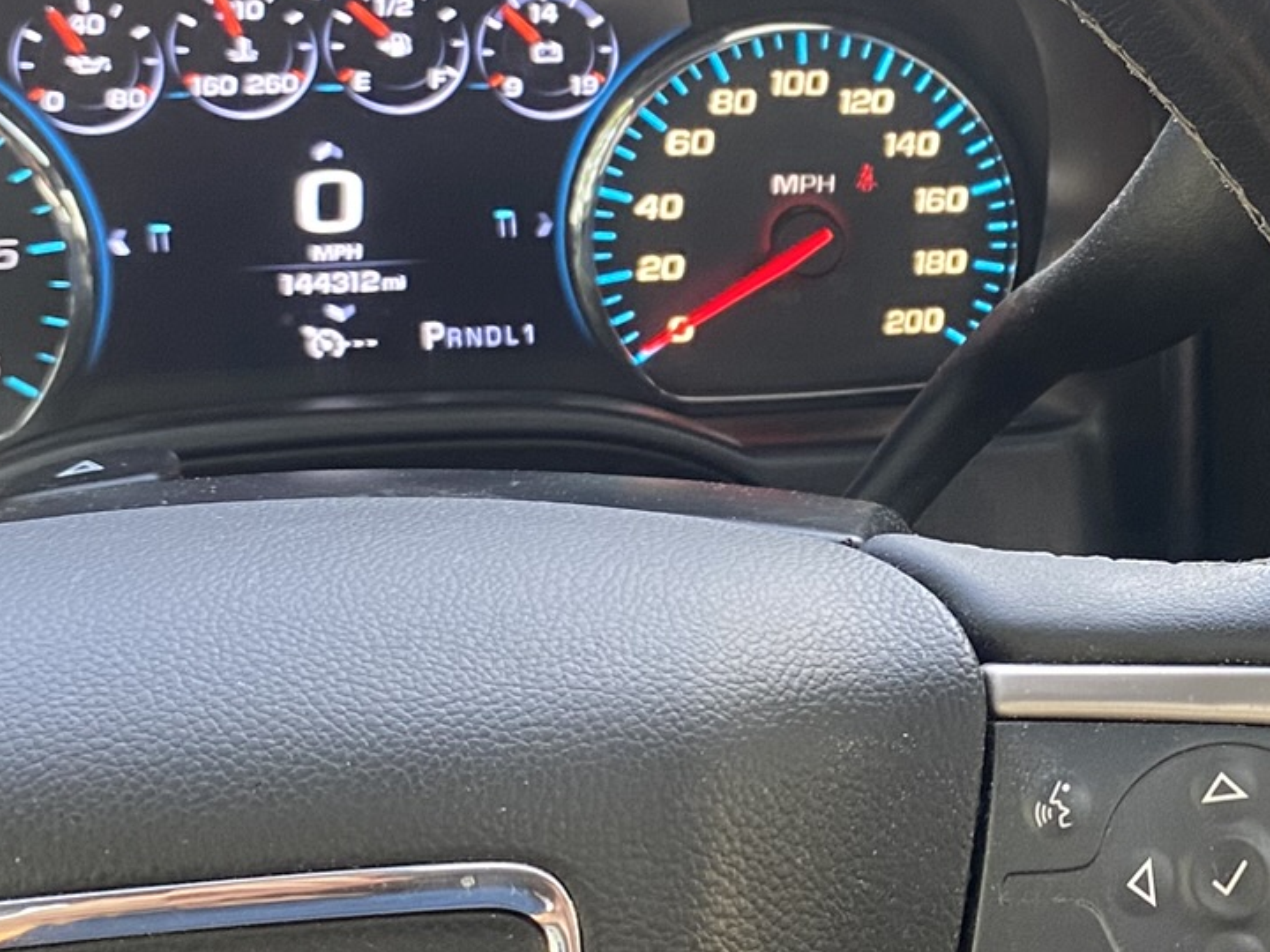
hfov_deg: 25.5
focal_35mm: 74
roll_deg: -1.7
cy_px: 488
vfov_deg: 19.9
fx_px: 2715
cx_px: 1145
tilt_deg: -27.5
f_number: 1.8
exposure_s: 1/60
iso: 125
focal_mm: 4.25
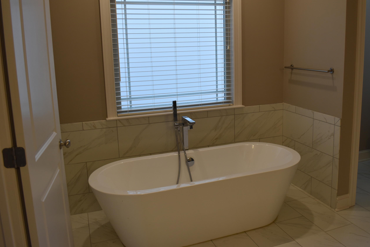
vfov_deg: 41.0
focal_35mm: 32
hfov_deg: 58.4
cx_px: 215
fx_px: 329
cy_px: 103
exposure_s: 1/80
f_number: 4.5
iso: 400
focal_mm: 18
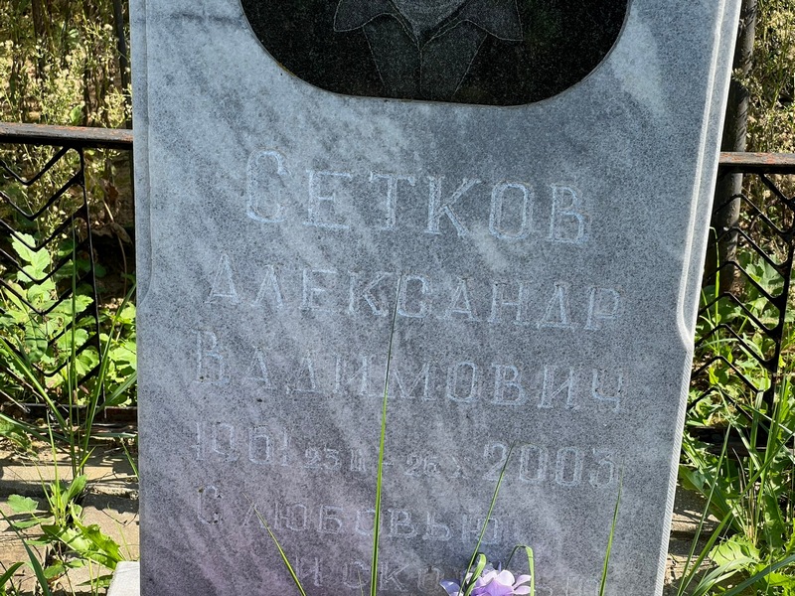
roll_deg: +1.6
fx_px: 1768
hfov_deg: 25.3
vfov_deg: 19.1
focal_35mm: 77
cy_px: 298
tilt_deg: -27.3
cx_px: 398
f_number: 2.8
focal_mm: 9
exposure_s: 1/239
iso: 32
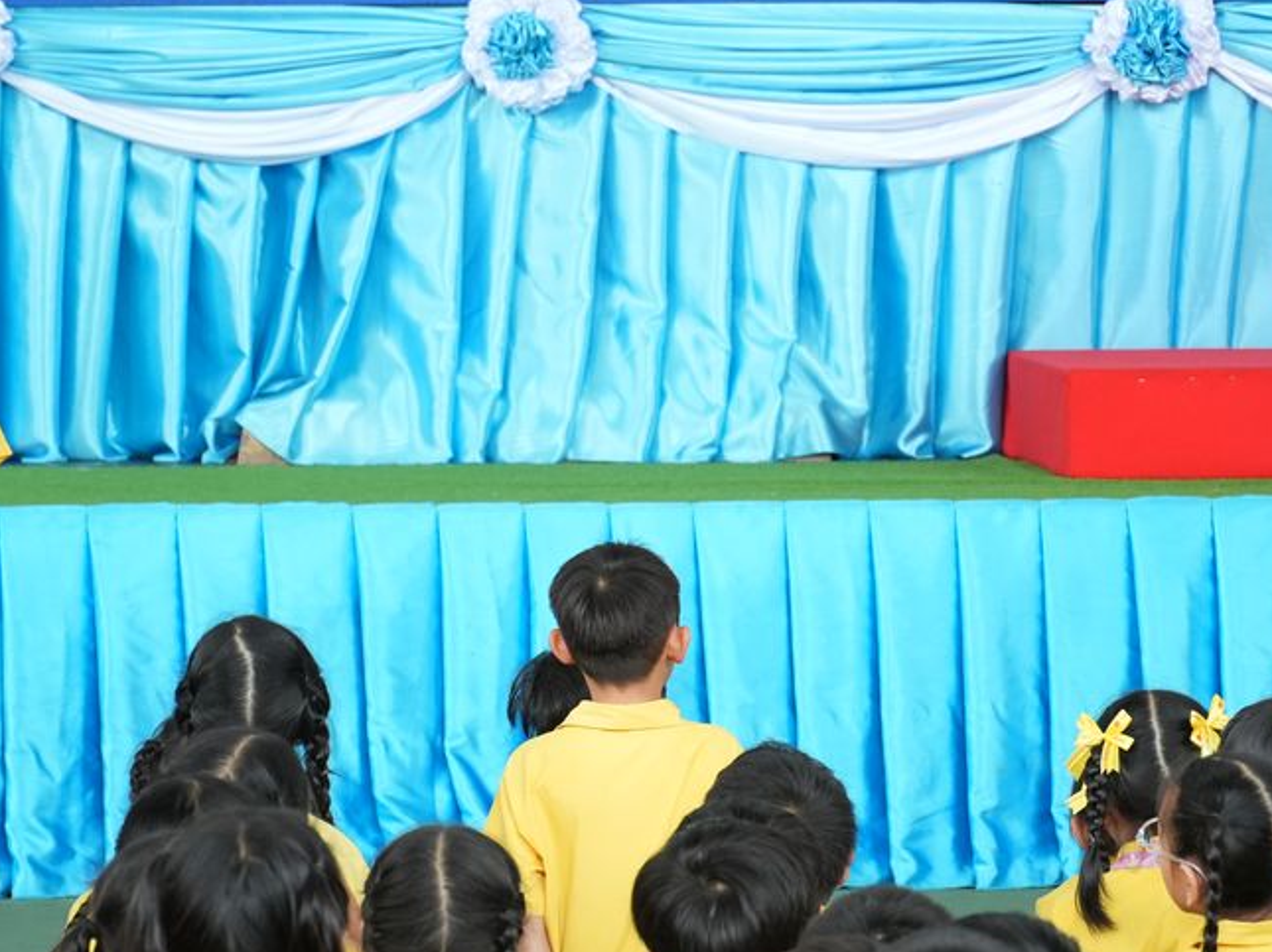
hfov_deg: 10.0
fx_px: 7302
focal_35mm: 199
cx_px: 697
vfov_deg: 7.5
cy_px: 294
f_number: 5.6
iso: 1000
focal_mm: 79
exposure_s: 1/125
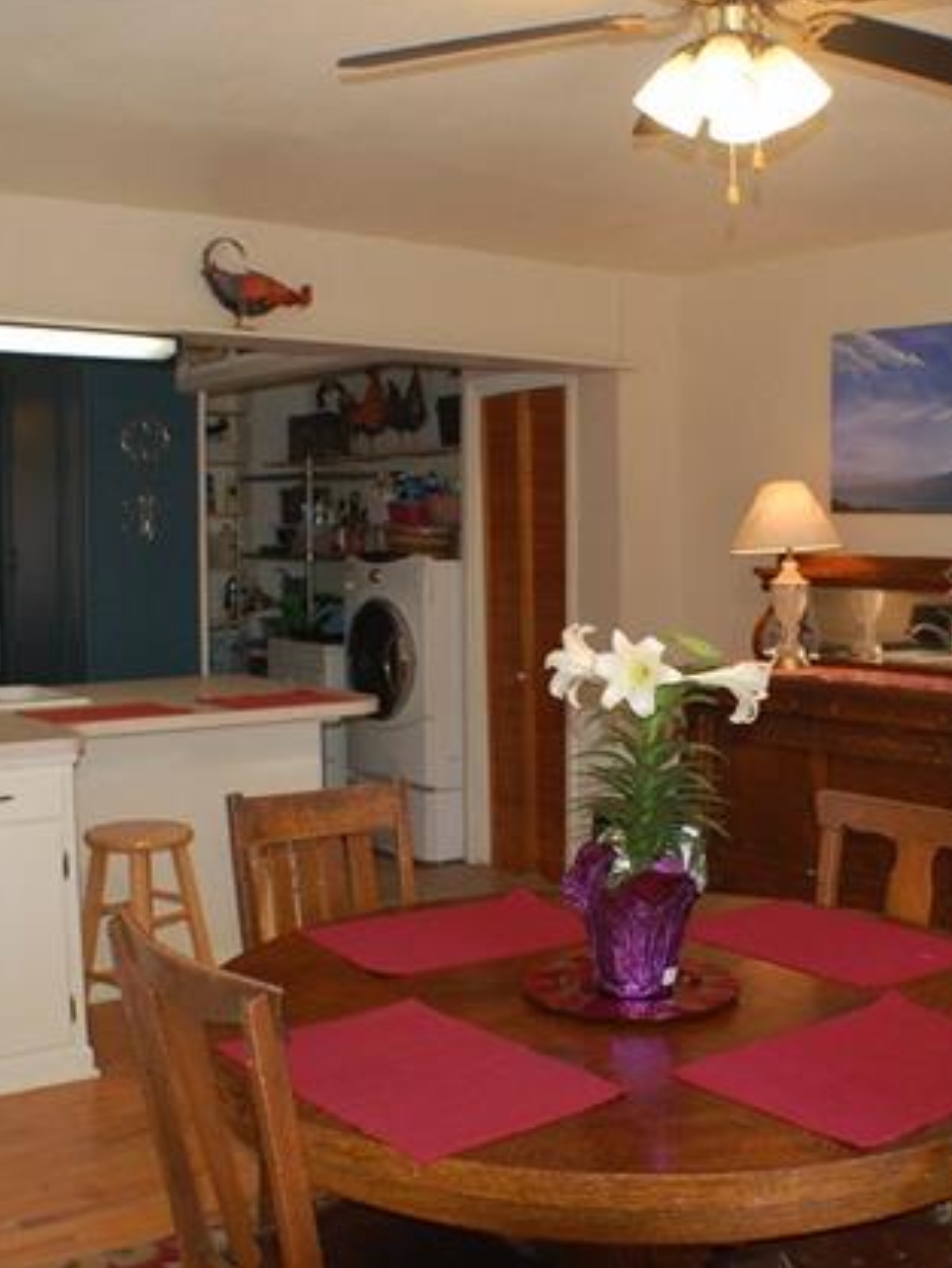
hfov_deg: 27.5
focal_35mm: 53
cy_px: 631
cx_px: 560
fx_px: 1942
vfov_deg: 36.2
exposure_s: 1/60
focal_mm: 24
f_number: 4.2
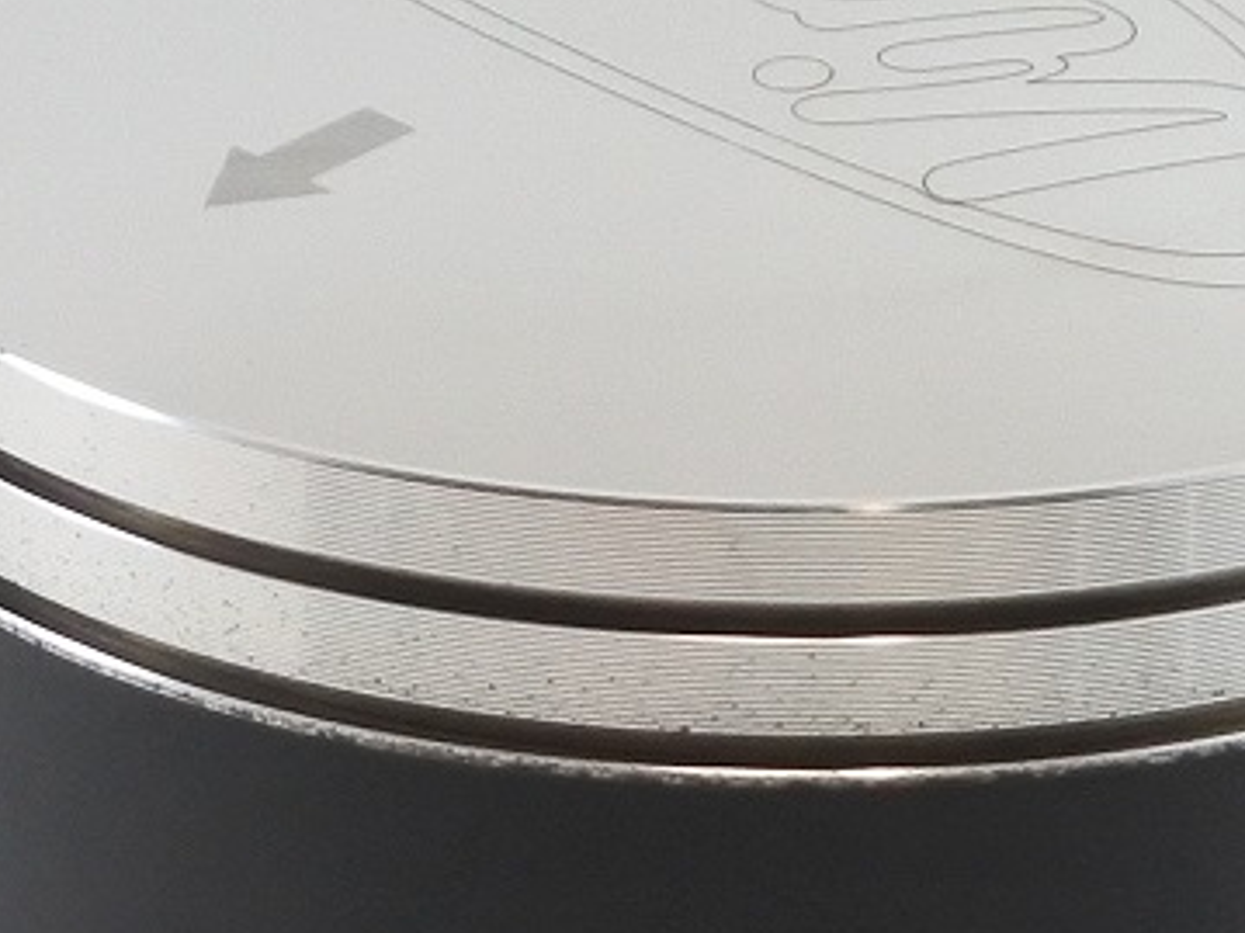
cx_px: 785
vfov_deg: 7.0
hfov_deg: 9.4
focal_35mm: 210
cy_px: 1143
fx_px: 7550
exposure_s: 1/125
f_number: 4.5
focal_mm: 16.5
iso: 400
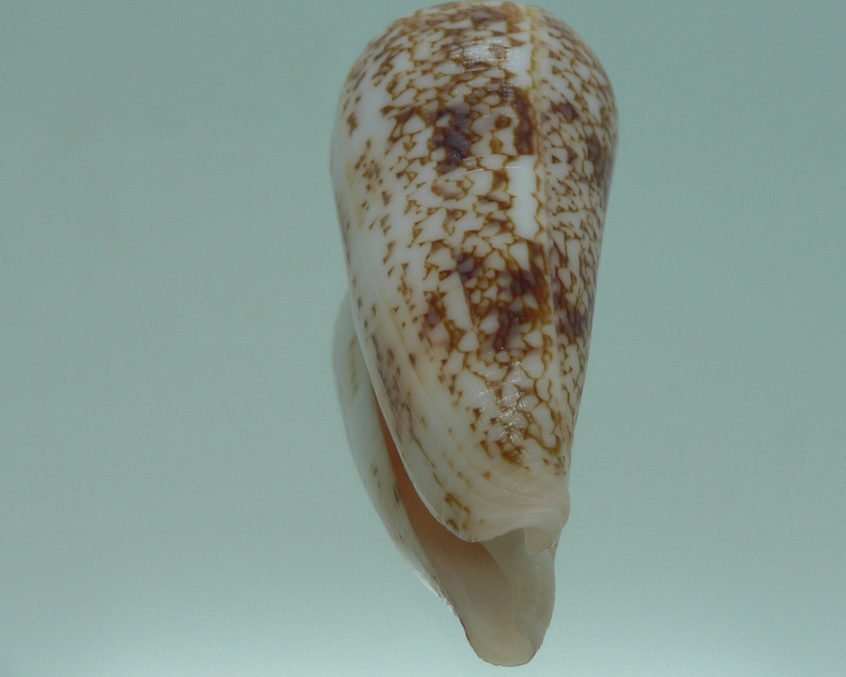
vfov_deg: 34.1
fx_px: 1102
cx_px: 467
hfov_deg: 42.0
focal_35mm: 44
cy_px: 297
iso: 80
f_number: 2.8
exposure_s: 1/60
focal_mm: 4.6
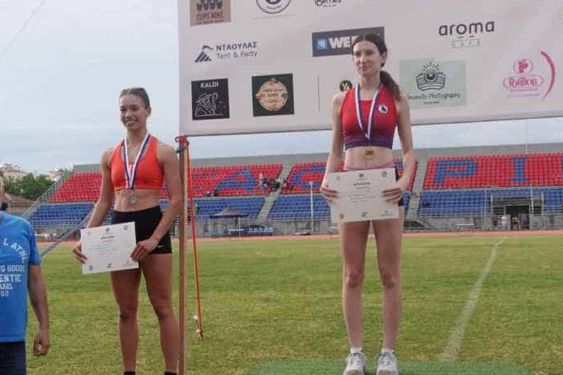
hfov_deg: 35.1
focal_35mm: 57
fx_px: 891
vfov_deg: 23.5
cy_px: 279
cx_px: 288
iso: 400
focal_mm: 12.65
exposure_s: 1/1600
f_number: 2.8
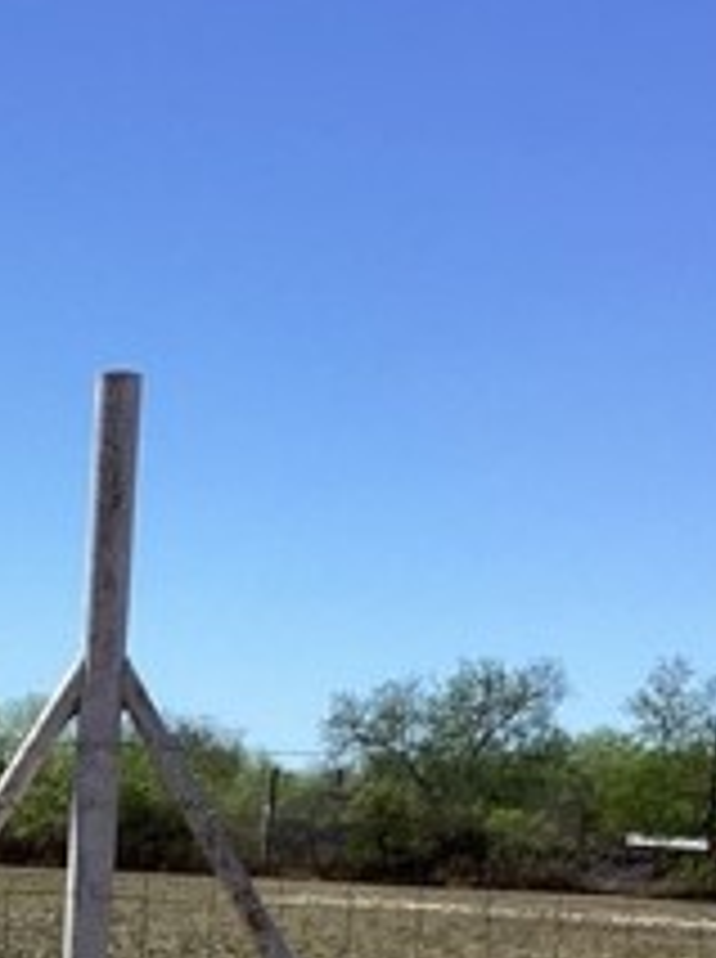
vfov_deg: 17.0
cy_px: 1057
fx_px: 3098
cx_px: 59
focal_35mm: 112
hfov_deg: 13.1
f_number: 2.4
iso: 25
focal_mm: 3.3
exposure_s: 1/1773
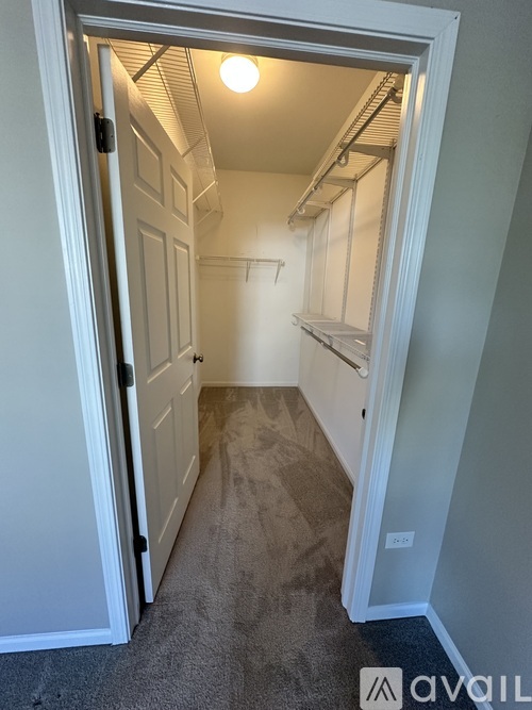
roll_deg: -2.3
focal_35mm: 14
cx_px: 266
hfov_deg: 85.7
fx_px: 287
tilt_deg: -13.8
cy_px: 355
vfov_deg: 102.1
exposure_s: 1/60
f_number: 2.2
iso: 320
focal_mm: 2.22
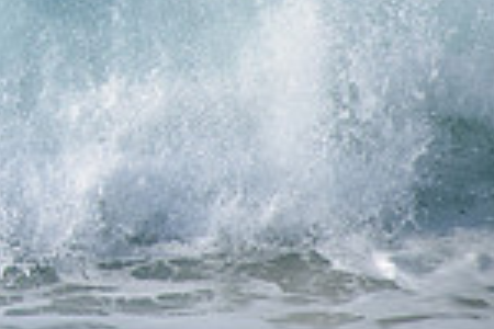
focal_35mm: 1929
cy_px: -229
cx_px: -392
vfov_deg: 0.7
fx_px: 26468
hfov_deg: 1.1
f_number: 5.6
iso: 200
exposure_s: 1/2000
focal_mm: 500
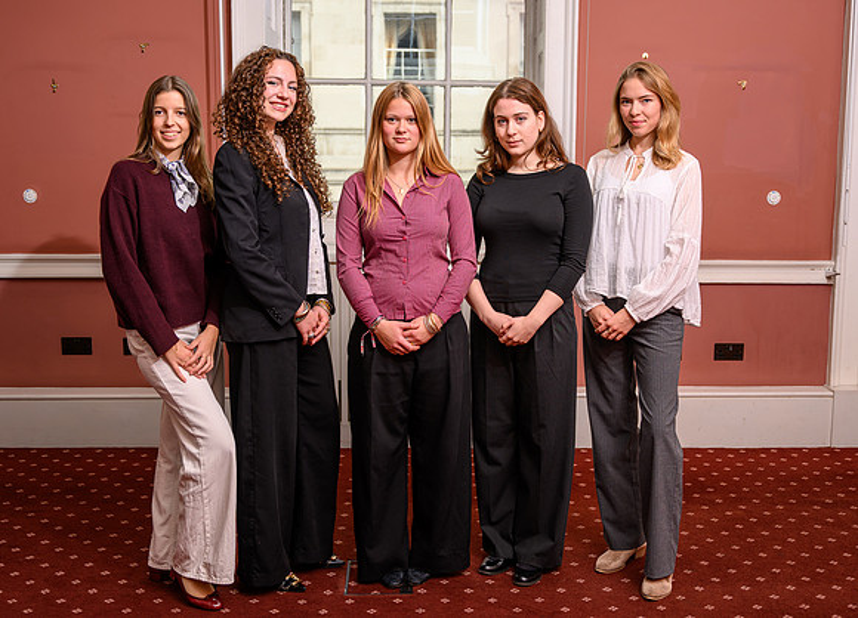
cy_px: 300
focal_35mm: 45
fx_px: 1107
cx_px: 469
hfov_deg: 42.3
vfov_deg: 31.2
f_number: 4
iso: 64
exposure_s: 1/200
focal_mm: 39
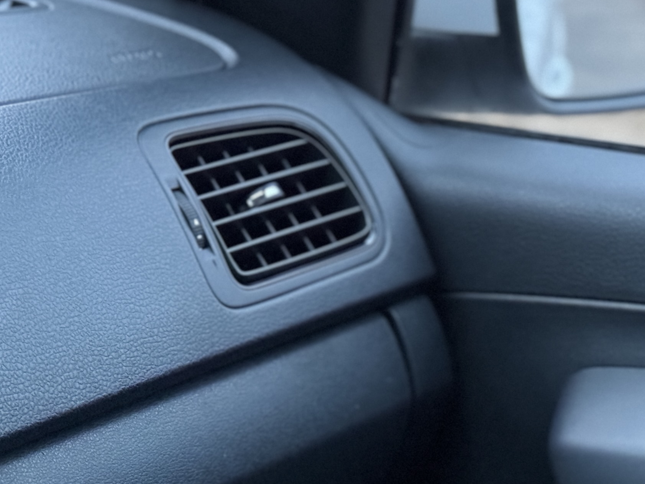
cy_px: 399
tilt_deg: -20.9
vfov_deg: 12.8
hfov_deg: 17.0
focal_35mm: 115
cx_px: 166
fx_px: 2143
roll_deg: -3.4
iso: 800
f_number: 1.78
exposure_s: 1/24
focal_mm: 6.86
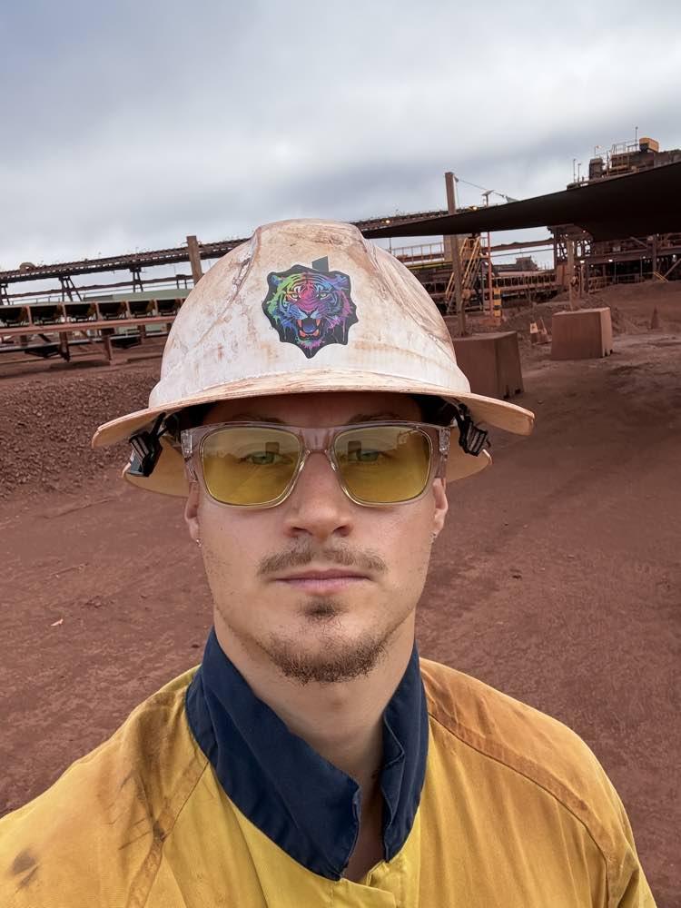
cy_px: 454
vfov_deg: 60.0
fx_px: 787
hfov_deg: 46.8
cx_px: 340
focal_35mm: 30
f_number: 1.9
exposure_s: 1/443
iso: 40
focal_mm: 2.69
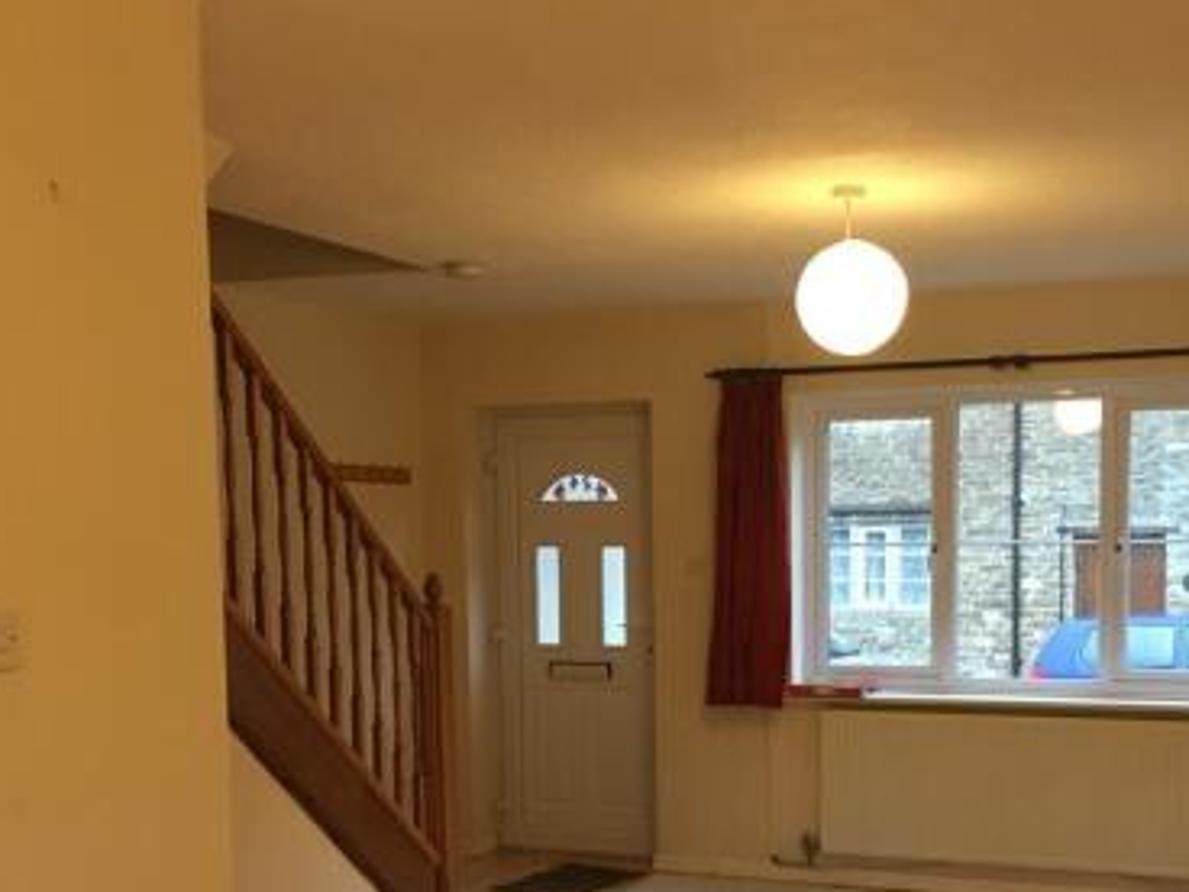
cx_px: 716
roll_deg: -0.1
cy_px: 677
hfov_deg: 41.0
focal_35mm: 46
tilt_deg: -5.7
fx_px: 1580
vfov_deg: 30.9
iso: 160
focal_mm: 4.15
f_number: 2.2
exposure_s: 1/33
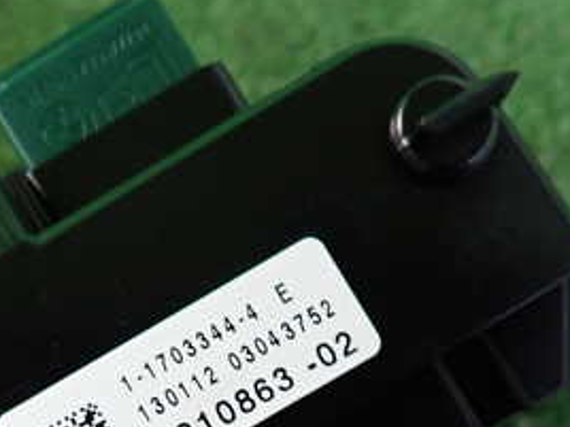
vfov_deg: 25.0
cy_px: 416
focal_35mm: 56
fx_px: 922
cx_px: 174
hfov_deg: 33.9
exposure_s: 1/30
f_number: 2
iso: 400
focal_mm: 4.5
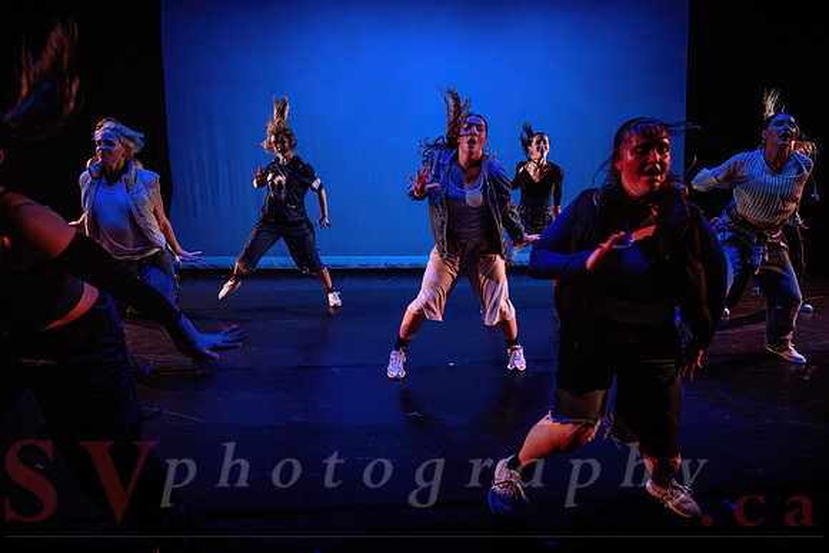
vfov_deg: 50.4
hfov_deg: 70.3
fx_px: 588
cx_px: 441
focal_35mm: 26
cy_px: 259
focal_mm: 24
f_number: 2.8
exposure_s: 1/300
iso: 1600
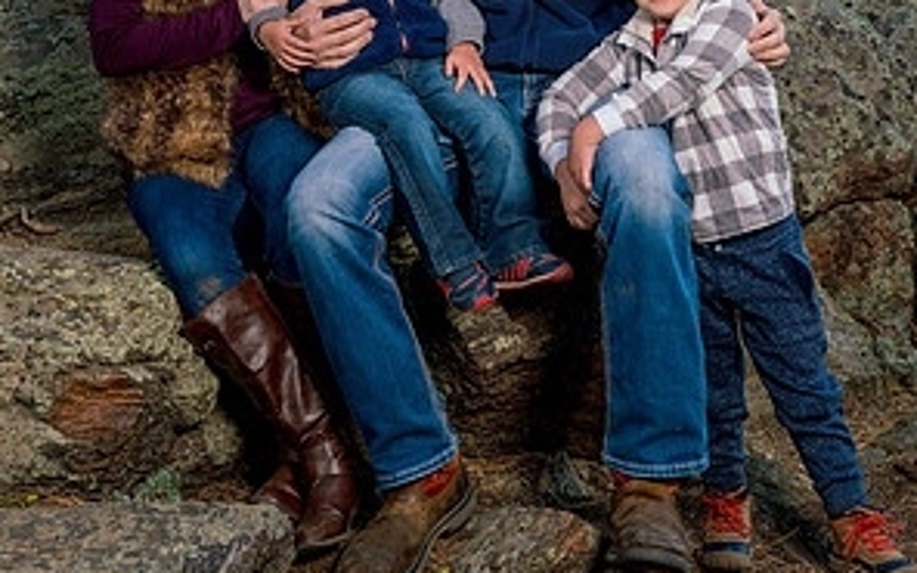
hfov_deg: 33.0
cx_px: 462
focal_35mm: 62
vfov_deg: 20.7
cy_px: 108
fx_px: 1549
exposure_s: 1/200
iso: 100
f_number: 5
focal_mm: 40
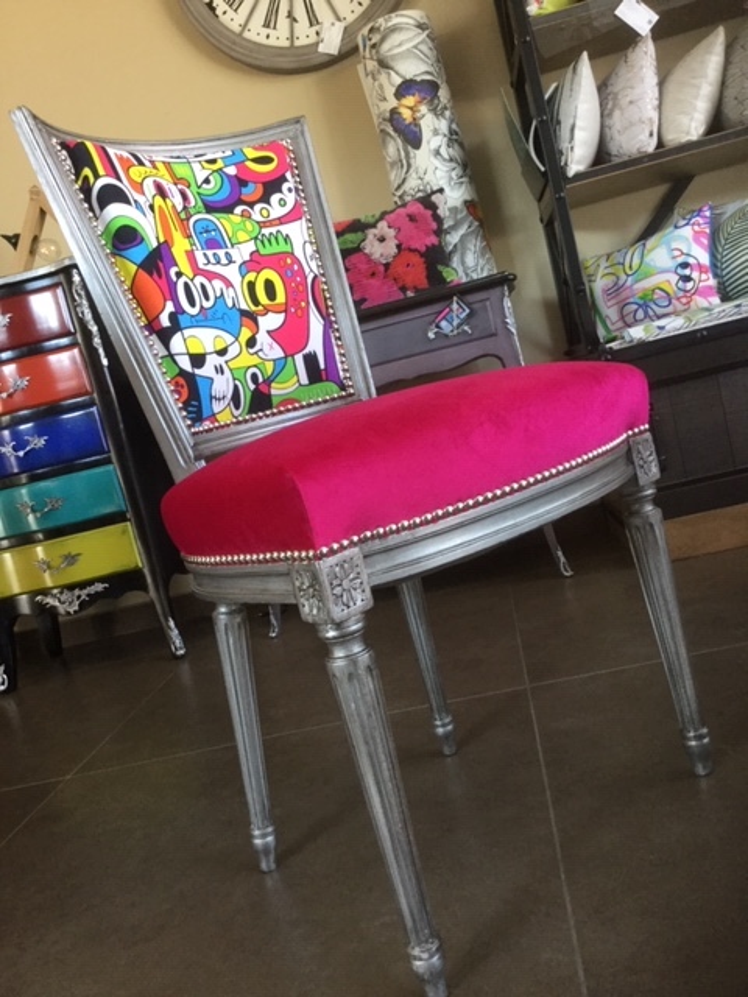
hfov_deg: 45.4
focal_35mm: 31
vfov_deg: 58.4
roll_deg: +11.5
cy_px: 498
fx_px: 893
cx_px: 374
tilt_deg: -7.7
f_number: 2.4
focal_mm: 3.3
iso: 100
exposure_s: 1/33
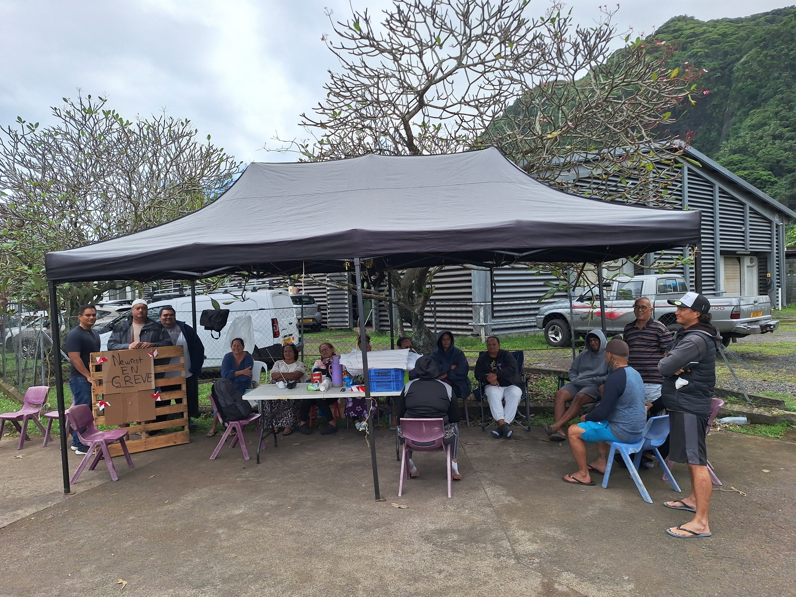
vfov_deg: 58.9
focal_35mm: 23
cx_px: 398
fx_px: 529
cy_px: 298
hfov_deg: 73.9
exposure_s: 1/1346
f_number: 1.8
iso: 40
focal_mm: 5.54
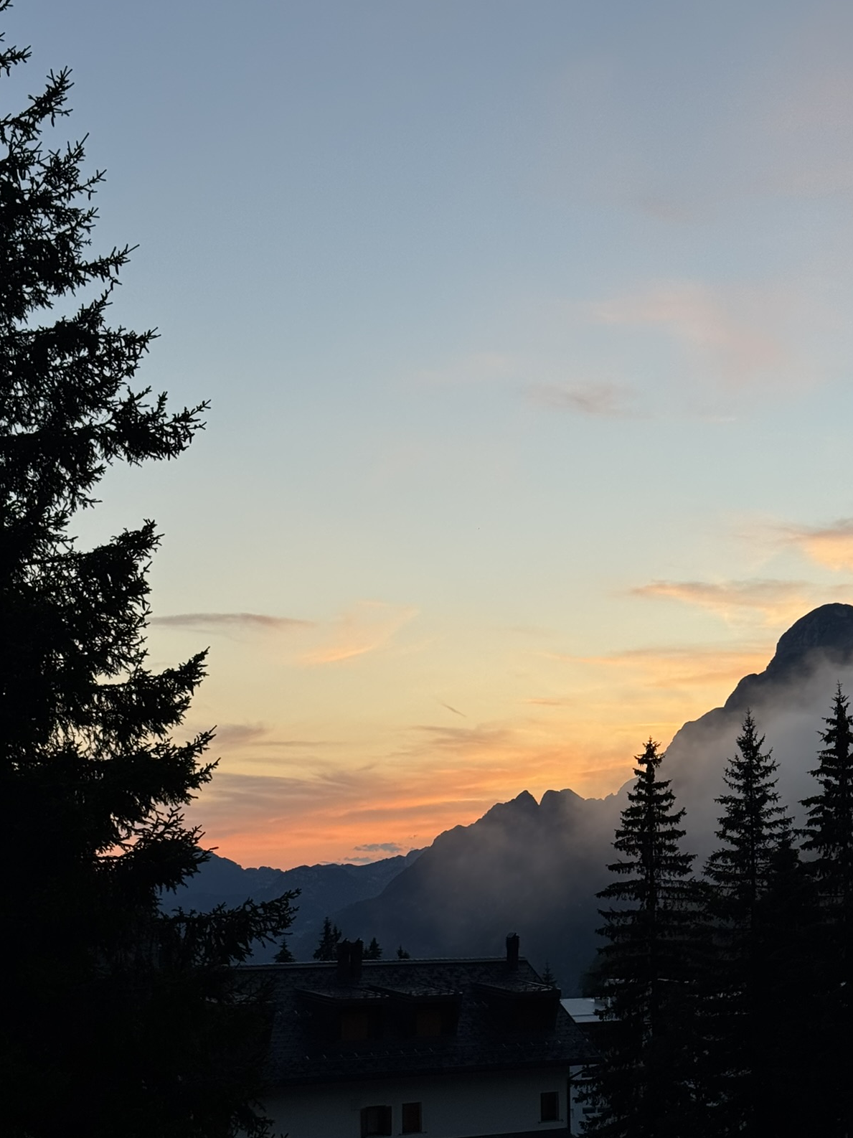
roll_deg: +0.0
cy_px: 676
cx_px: 475
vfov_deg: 31.1
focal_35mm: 62
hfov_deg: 23.6
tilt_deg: +6.8
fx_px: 2038
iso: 64
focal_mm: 6.76
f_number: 1.78
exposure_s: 1/739
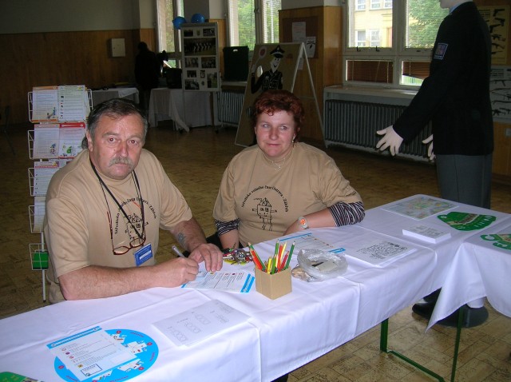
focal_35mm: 34
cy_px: 191
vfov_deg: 41.7
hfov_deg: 54.0
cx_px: 256
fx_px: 501
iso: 67
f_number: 2.9
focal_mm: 5.7
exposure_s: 1/60.1
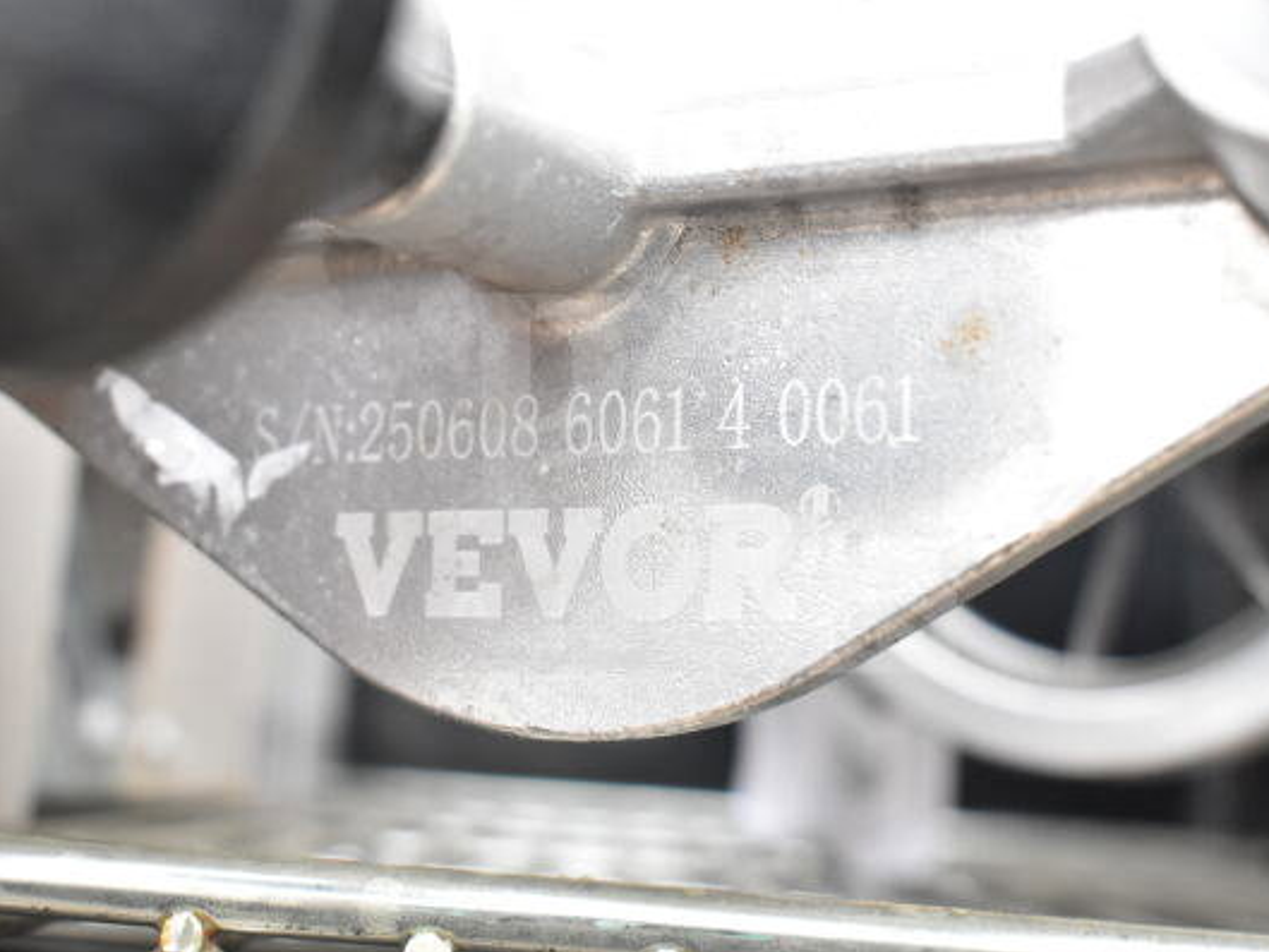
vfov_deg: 28.3
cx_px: 686
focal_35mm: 52
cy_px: 483
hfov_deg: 37.1
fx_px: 1890
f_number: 5.6
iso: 1600
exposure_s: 1/125
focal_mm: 31
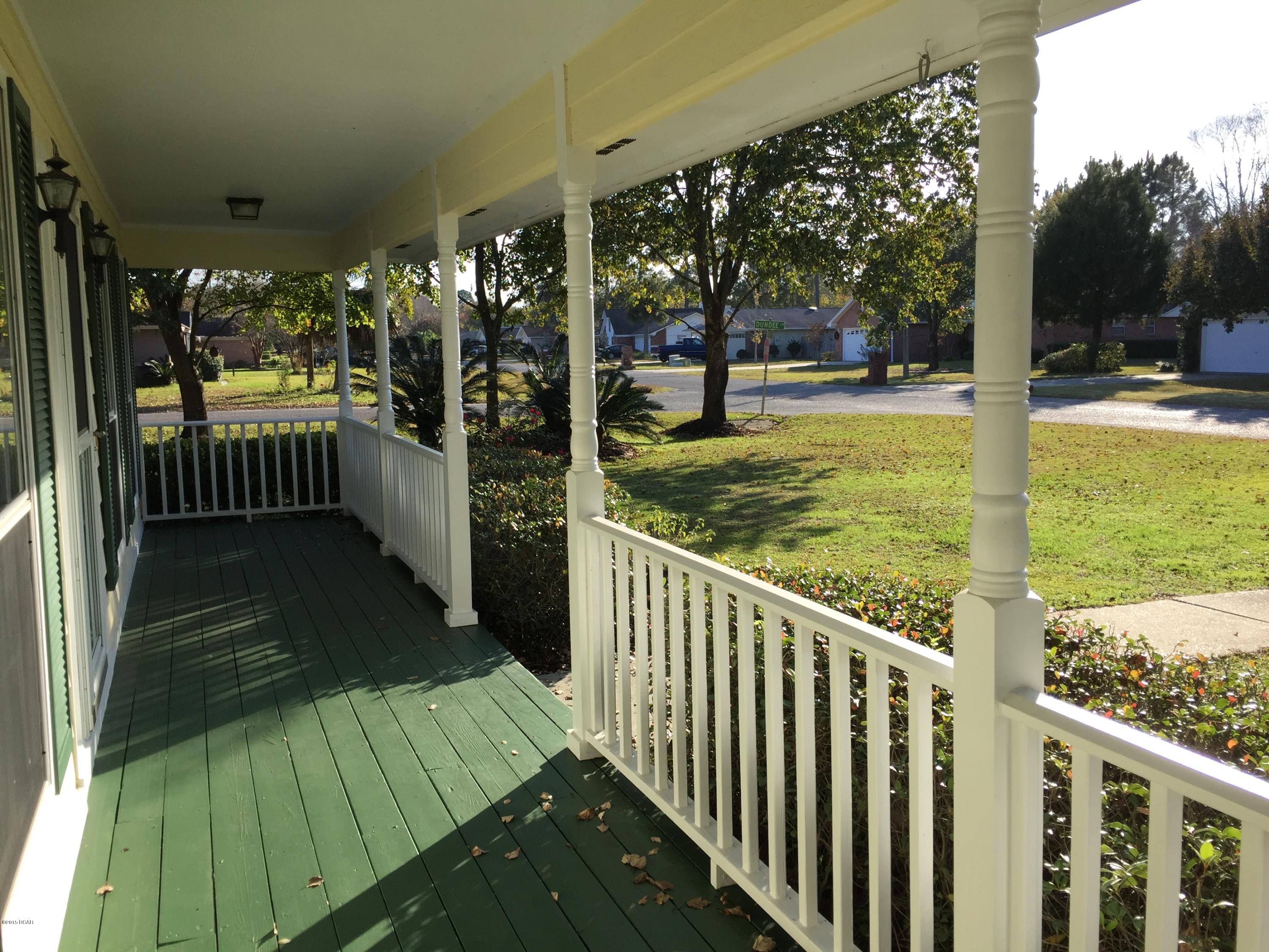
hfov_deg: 61.7
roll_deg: +0.4
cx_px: 634
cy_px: 476
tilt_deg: -6.3
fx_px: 1063
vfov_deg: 48.2
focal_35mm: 29
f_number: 2.2
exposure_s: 1/842
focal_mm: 4.15
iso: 32
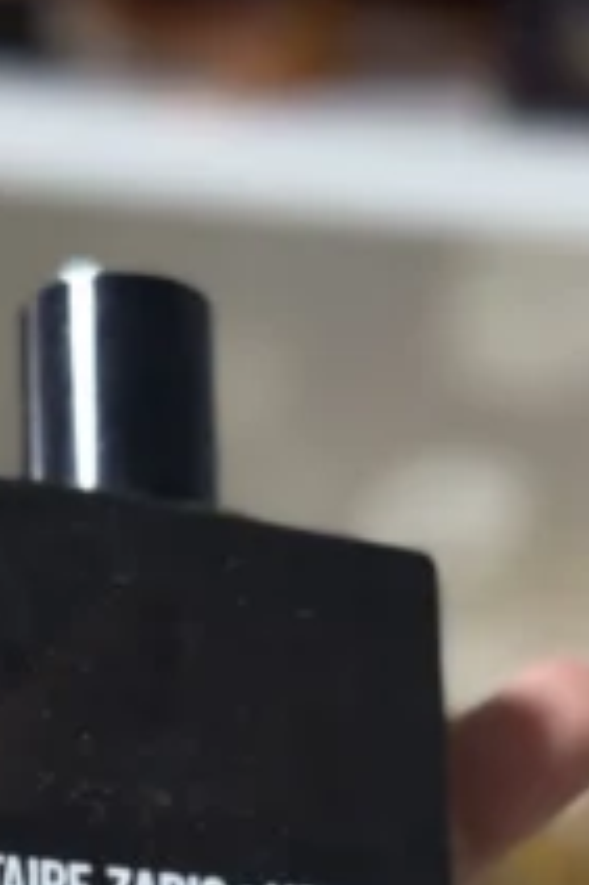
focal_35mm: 135
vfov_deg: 14.7
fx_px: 3318
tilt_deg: -24.9
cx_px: 134
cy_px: 1050
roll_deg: -1.9
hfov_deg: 10.1
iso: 250
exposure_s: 1/50
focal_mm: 6.76
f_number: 1.78
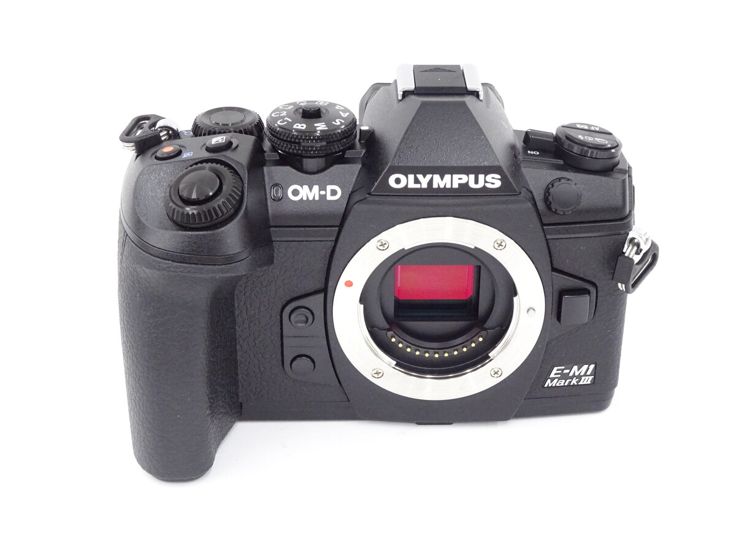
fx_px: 1276
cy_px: 276
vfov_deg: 24.4
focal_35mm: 60
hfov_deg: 32.2
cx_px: 368
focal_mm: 10.23
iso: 800
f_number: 4.5
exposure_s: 1/60
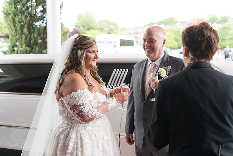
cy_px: 78
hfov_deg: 46.4
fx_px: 272
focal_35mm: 42
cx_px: 116
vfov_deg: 31.9
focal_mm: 42
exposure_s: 1/200
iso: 64
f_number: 2.8
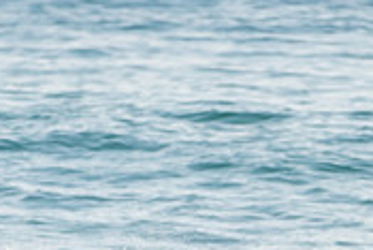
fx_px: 17192
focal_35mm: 1658
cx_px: 352
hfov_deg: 1.2
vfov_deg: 0.8
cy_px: 375
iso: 180
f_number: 5.6
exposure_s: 1/2000
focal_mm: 500
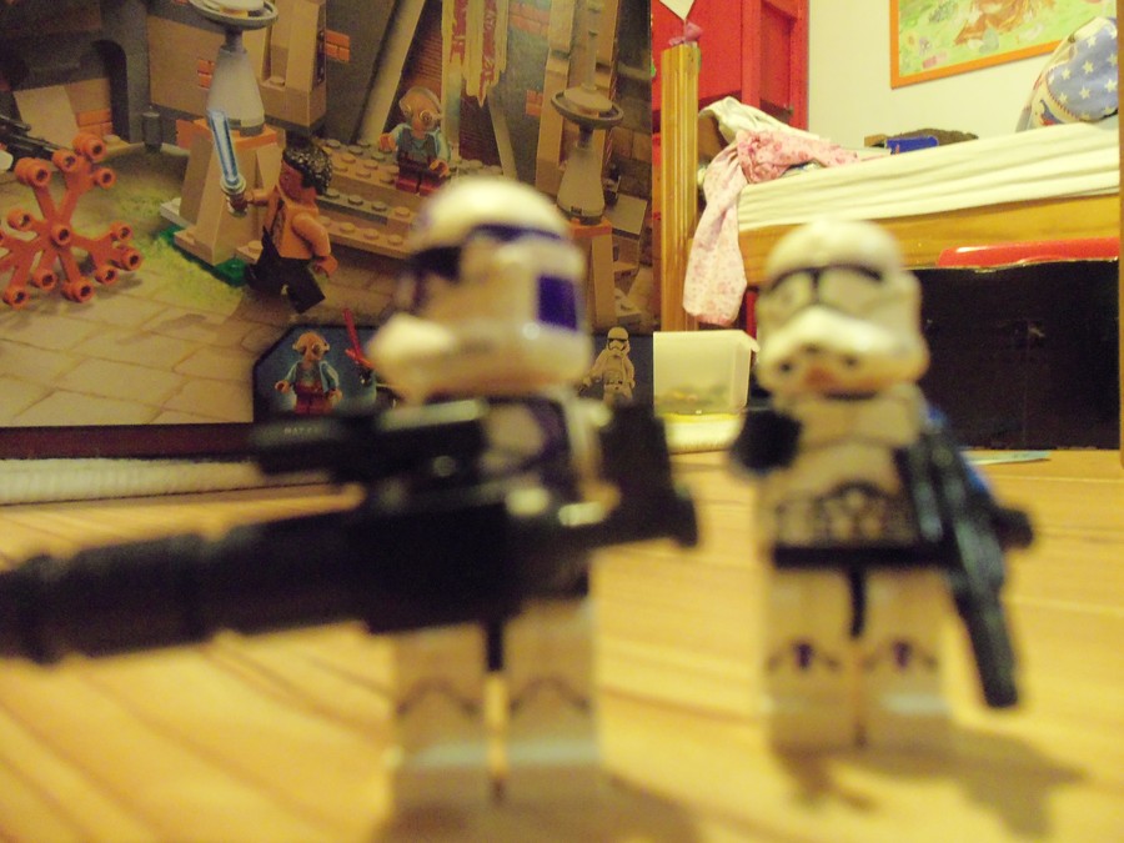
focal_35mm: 29
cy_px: 422
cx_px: 562
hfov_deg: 61.7
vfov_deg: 48.2
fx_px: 942
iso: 400
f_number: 3.4
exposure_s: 1/2
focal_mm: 5.2
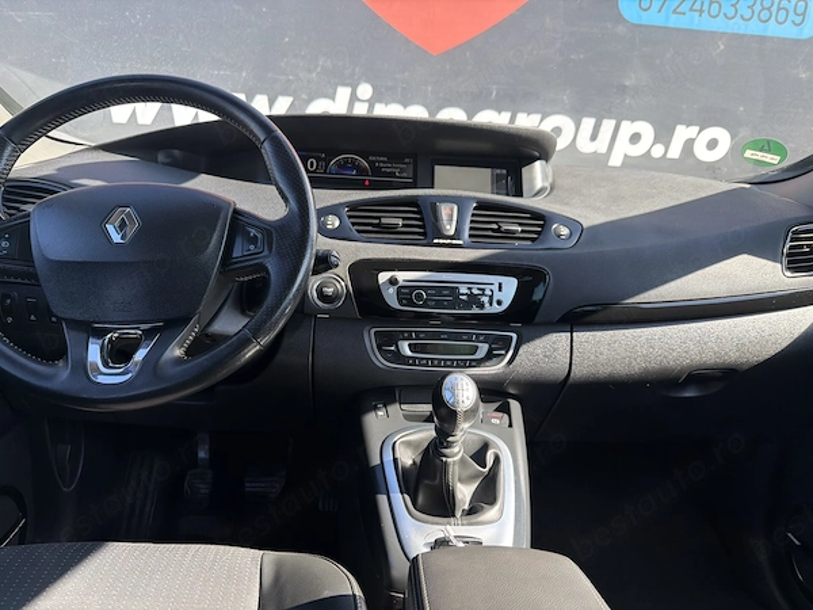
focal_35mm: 24
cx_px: 406
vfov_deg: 56.8
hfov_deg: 71.6
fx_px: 564
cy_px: 305
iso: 100
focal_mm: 6.76
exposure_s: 1/555
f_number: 1.78
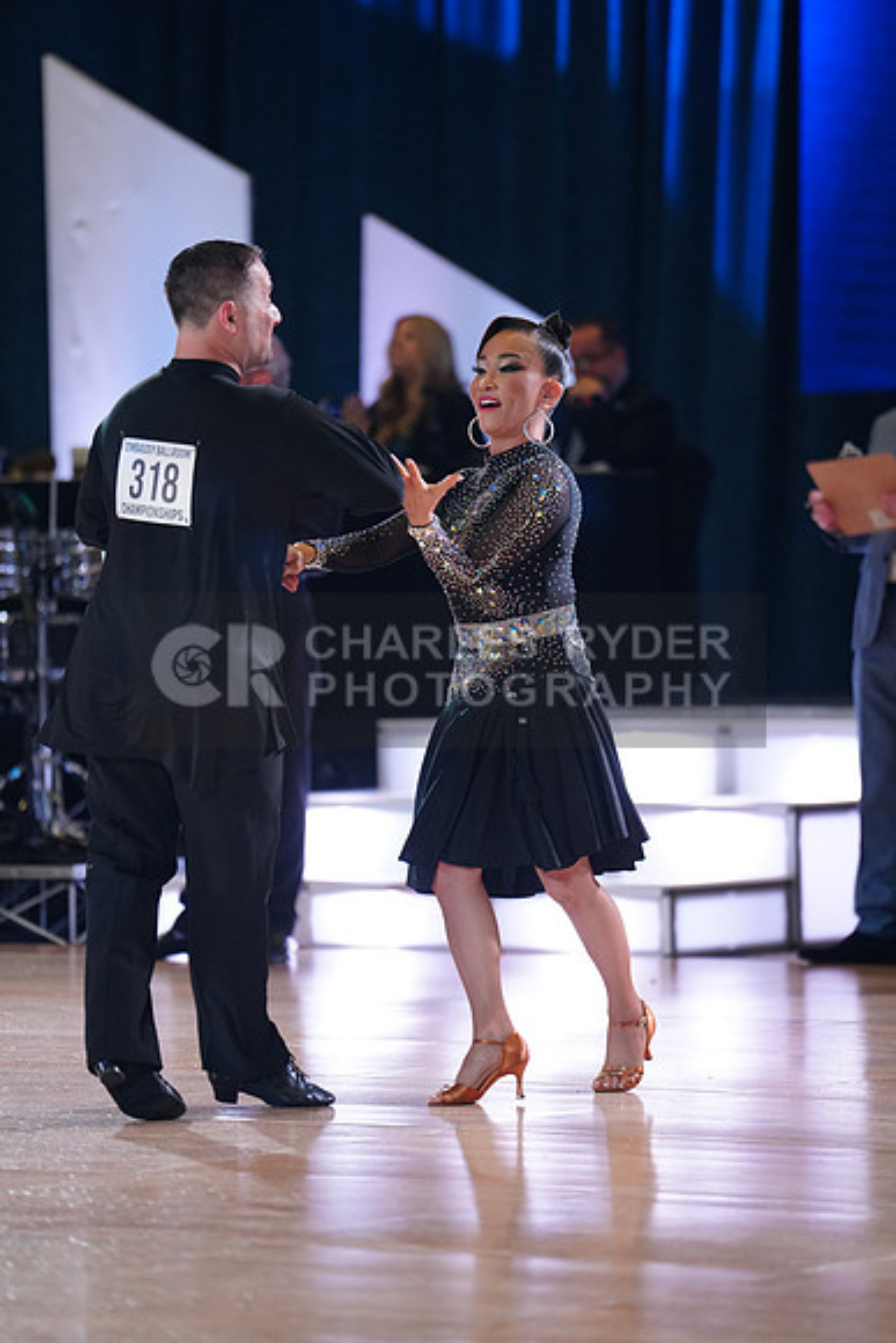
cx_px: 448
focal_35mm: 200
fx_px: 7462
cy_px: 672
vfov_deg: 10.3
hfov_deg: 6.9
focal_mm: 200
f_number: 2.8
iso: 2000
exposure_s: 1/400
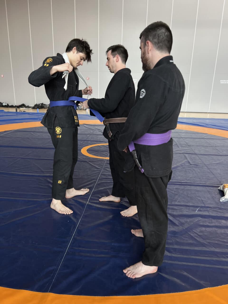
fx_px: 228
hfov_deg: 53.1
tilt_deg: -15.1
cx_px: 114
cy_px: 152
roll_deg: -1.0
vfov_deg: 67.3
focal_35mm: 26
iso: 125
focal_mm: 5.7
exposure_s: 1/50
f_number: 1.5
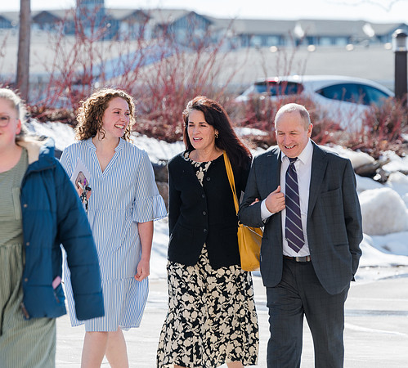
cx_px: 166
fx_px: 3575
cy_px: 158
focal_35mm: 282
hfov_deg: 6.5
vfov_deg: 5.9
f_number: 5.6
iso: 100
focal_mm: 185
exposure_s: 1/400
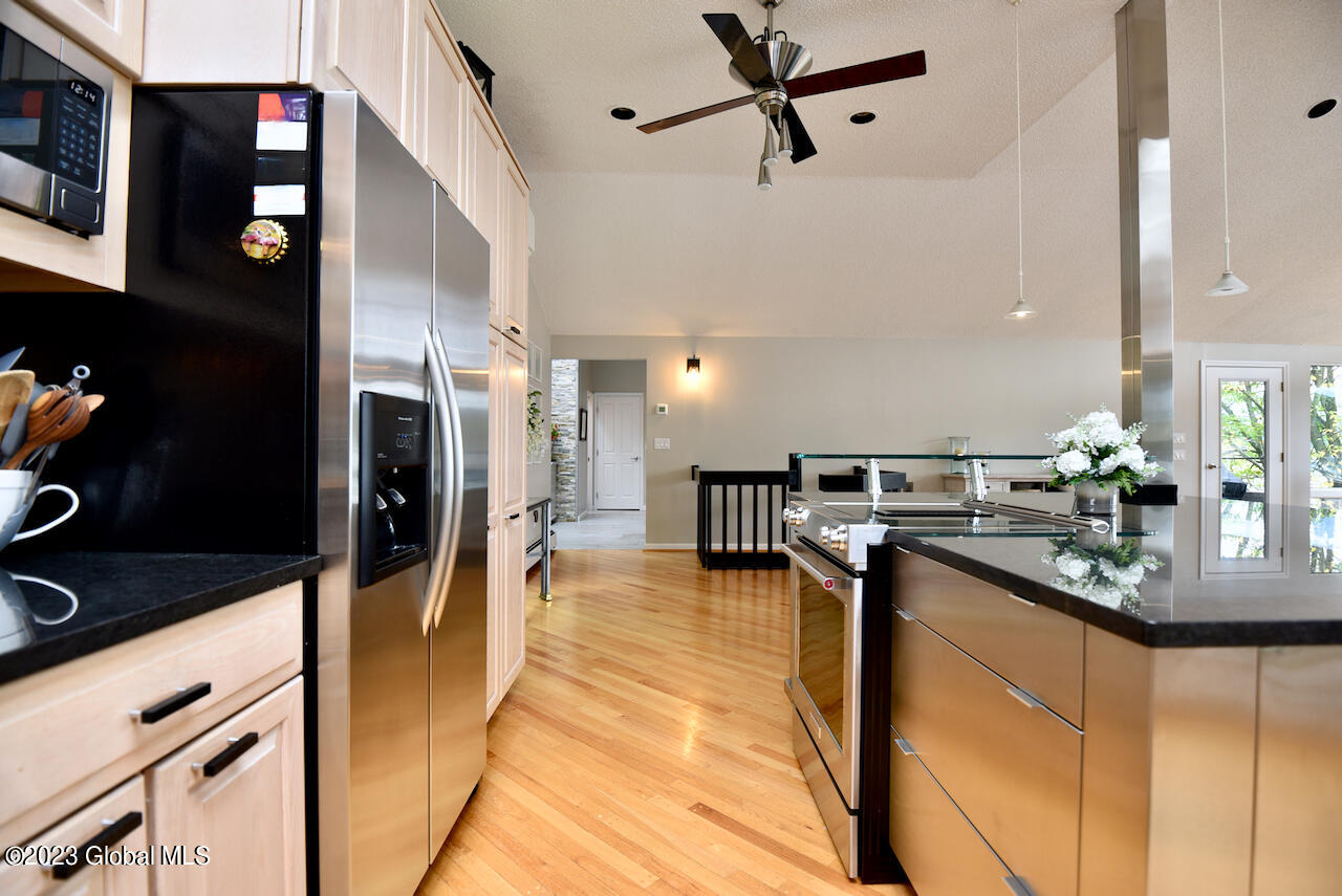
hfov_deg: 93.2
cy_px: 448
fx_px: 634
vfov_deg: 70.5
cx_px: 671
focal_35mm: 17
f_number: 4
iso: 450
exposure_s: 1/60
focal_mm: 17
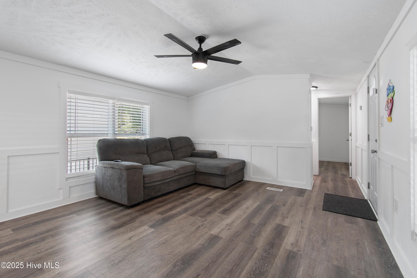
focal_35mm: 15
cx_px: 208
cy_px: 139
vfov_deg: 77.3
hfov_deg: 100.4
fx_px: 174
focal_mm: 10
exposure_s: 1/15
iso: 100
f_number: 4.5
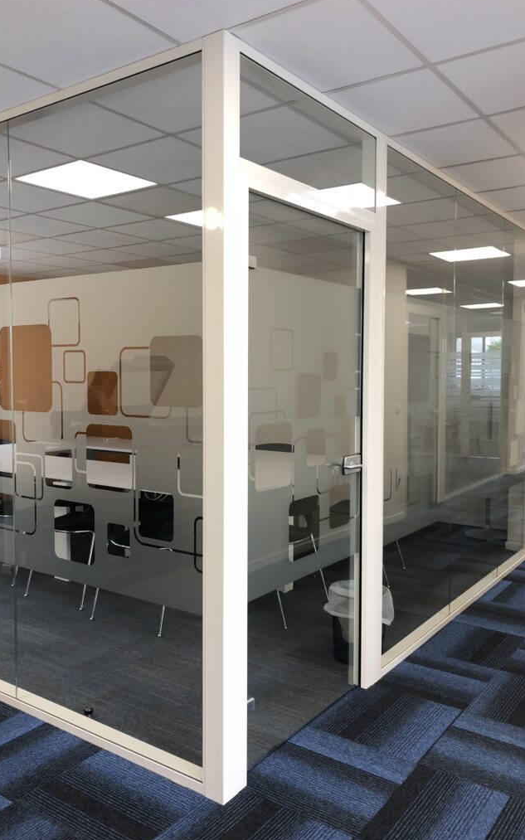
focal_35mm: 30
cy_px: 419
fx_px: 687
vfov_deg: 62.9
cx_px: 248
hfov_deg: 41.8
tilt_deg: -3.4
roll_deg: +0.2
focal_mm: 4
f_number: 1.8
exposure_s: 1/25
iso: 32
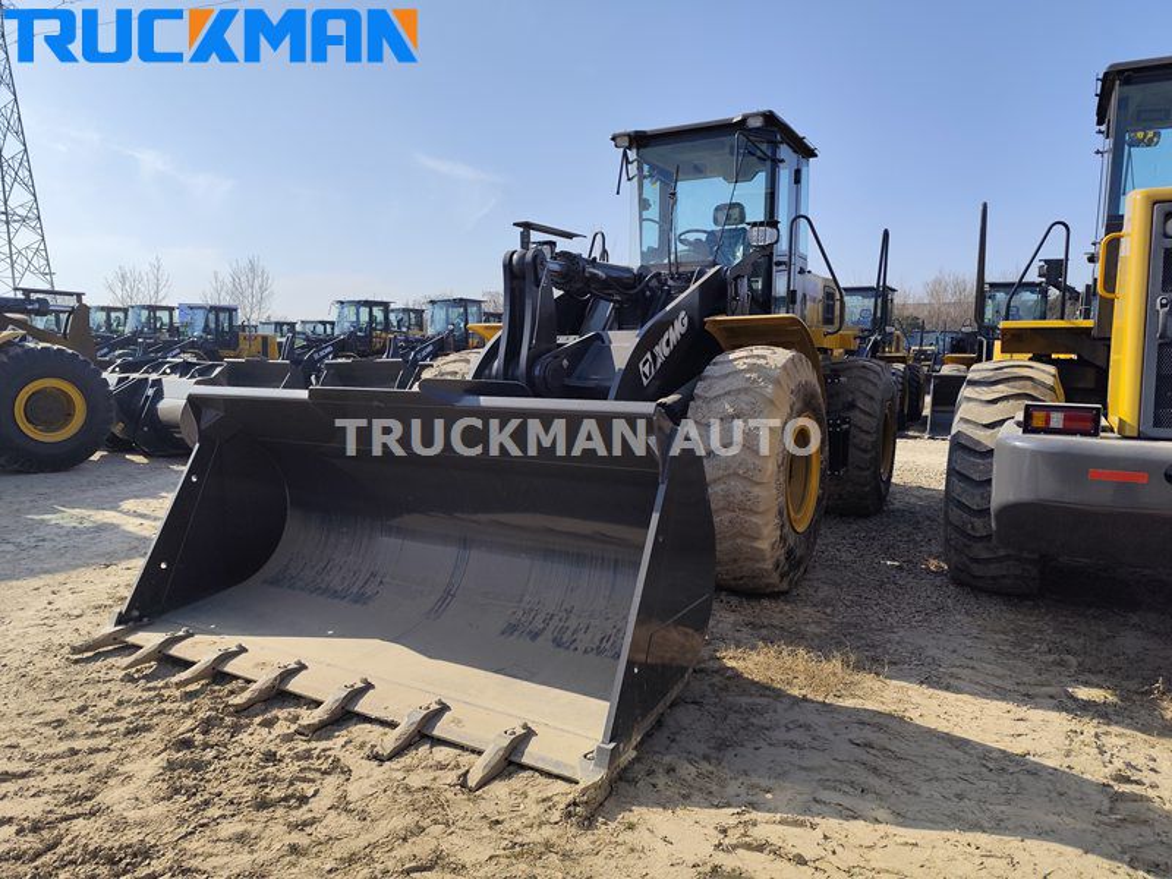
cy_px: 440
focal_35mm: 23
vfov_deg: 58.9
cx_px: 586
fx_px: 779
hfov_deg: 73.9
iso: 50
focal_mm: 6.14
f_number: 1.65
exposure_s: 1/1748
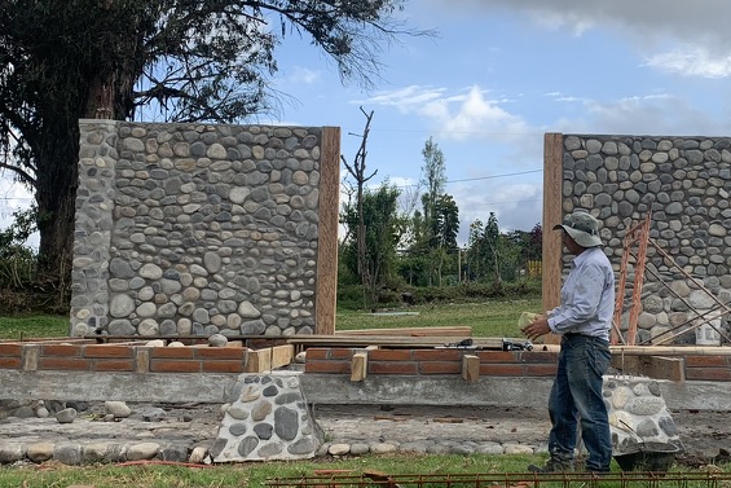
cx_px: 501
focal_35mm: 49
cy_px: 224
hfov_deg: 39.7
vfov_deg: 27.5
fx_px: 995
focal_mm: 4.25
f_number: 1.8
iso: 25
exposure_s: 1/1748
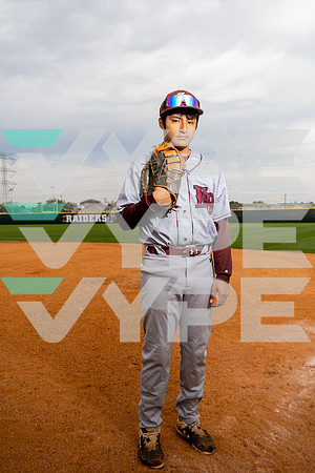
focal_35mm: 31
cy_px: 236
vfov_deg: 60.3
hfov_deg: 42.3
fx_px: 407
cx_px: 158
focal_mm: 31
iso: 100
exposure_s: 1/250
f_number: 5
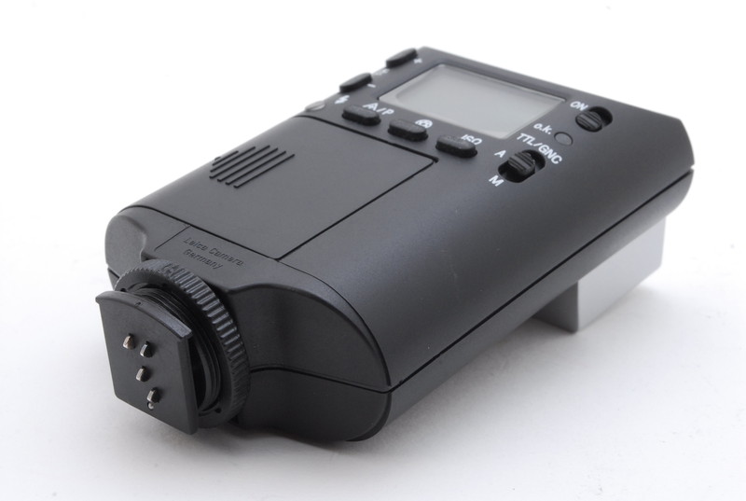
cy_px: 250
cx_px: 373
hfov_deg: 24.6
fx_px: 1713
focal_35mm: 82
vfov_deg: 16.6
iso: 400
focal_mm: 55
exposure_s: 1/100
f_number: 20
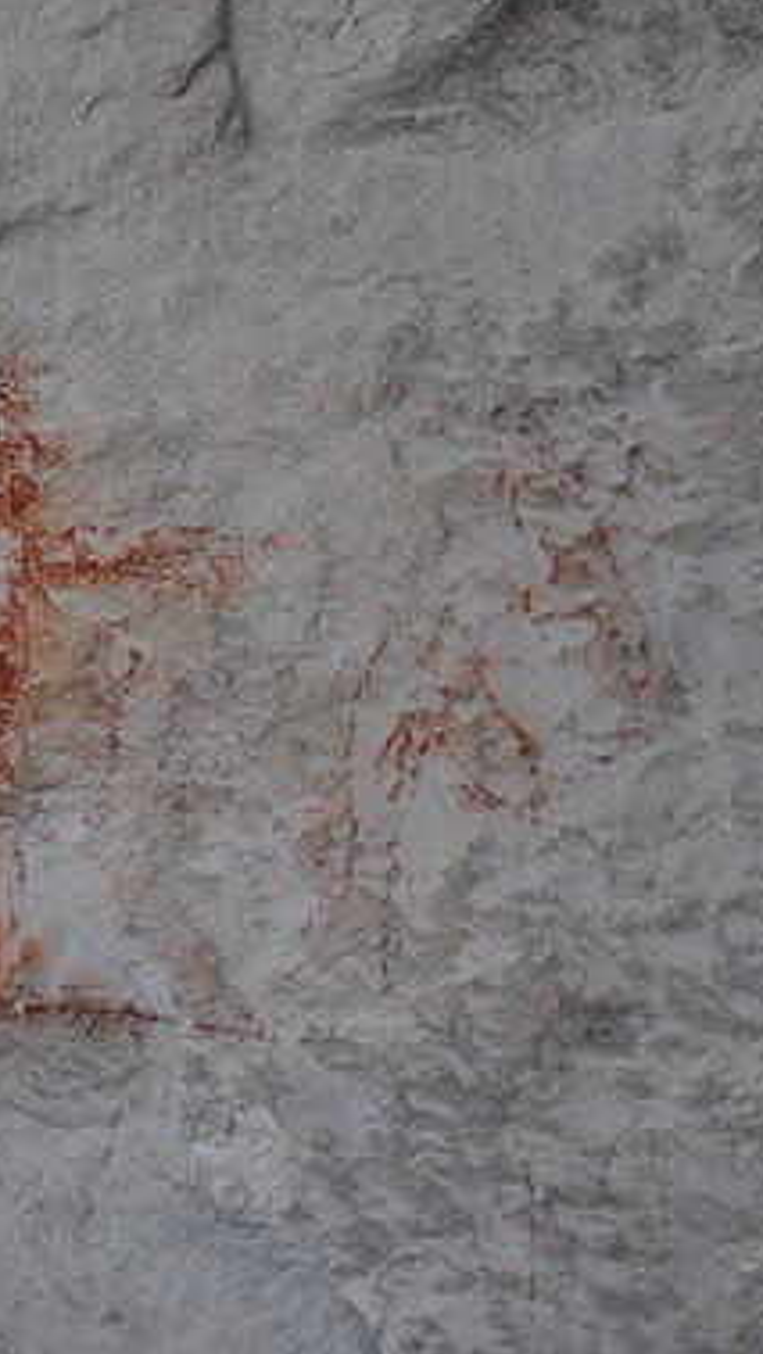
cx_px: -7
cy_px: 672
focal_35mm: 159
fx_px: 5711
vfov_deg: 13.5
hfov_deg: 7.6
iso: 400
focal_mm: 66
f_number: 5.3
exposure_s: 1/60
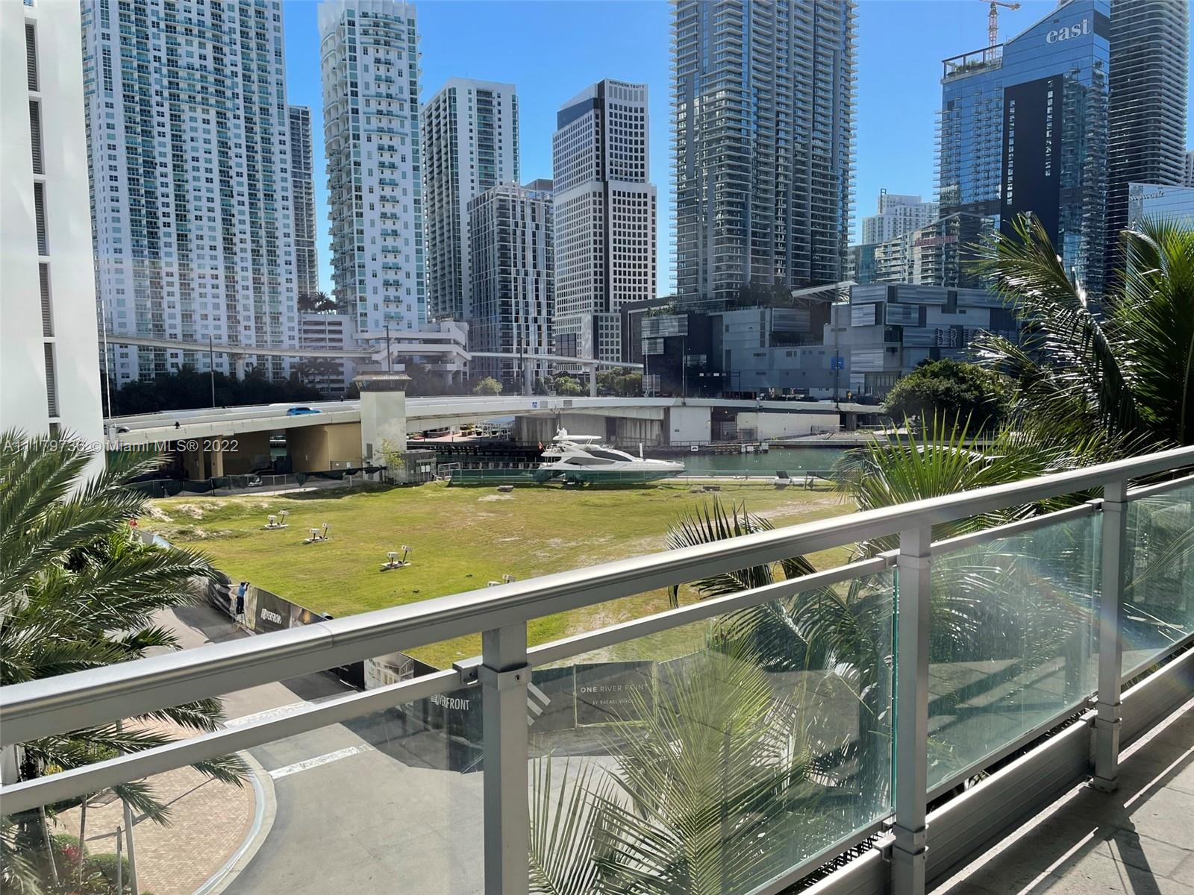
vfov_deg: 53.1
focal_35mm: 26
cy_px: 448
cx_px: 597
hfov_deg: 67.3
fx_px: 897
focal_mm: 4.2
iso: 32
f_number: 1.6
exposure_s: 1/3040
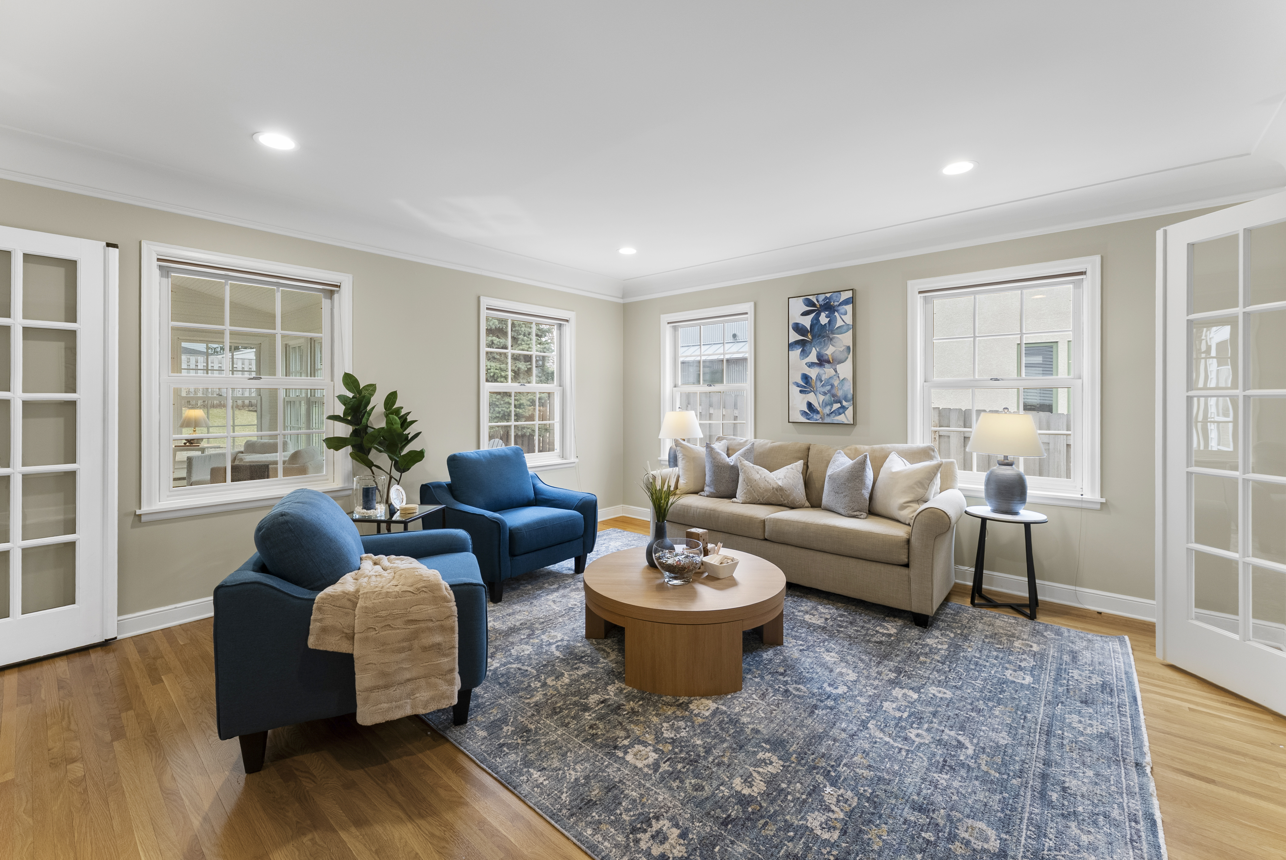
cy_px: 430
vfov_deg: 81.3
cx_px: 643
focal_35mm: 14
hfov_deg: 104.2
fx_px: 501
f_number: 9
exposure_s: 1/6
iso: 320
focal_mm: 14
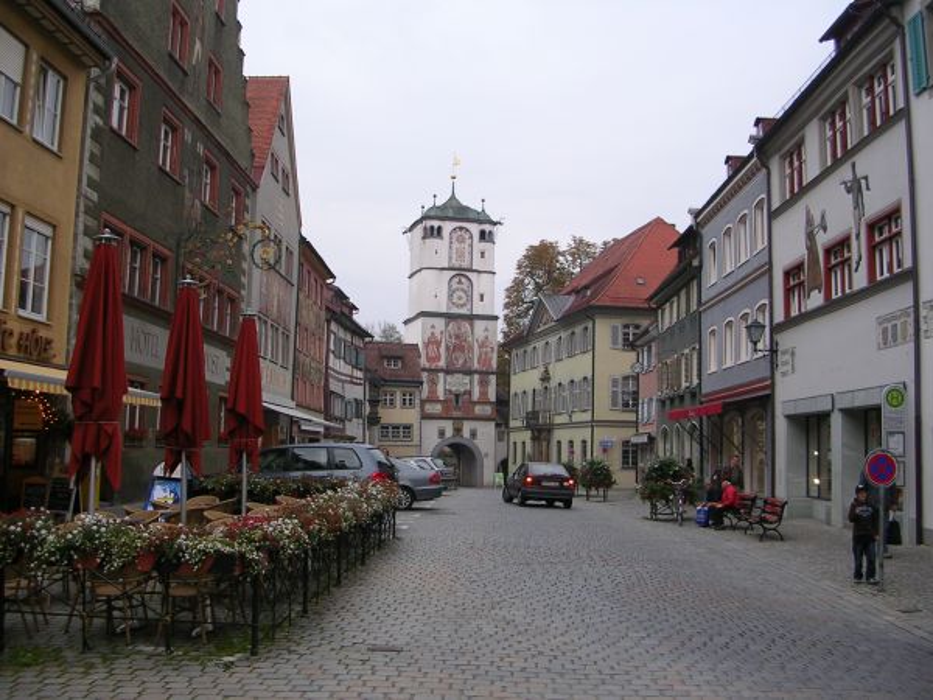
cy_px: 350
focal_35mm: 38
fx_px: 1024
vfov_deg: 37.7
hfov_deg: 49.0
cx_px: 466
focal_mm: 5.8
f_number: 2.8
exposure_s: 1/96.2
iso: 50
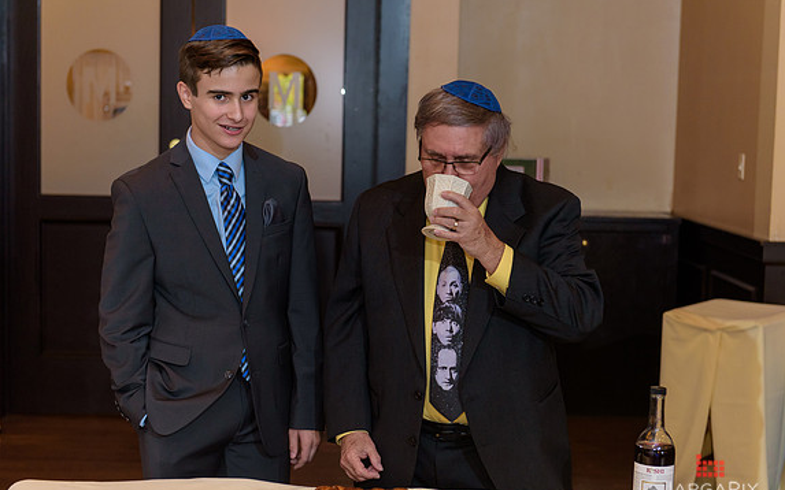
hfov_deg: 32.0
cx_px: 396
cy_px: 261
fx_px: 1369
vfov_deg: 20.3
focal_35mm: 64
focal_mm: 62
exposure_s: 1/125
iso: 1600
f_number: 3.2
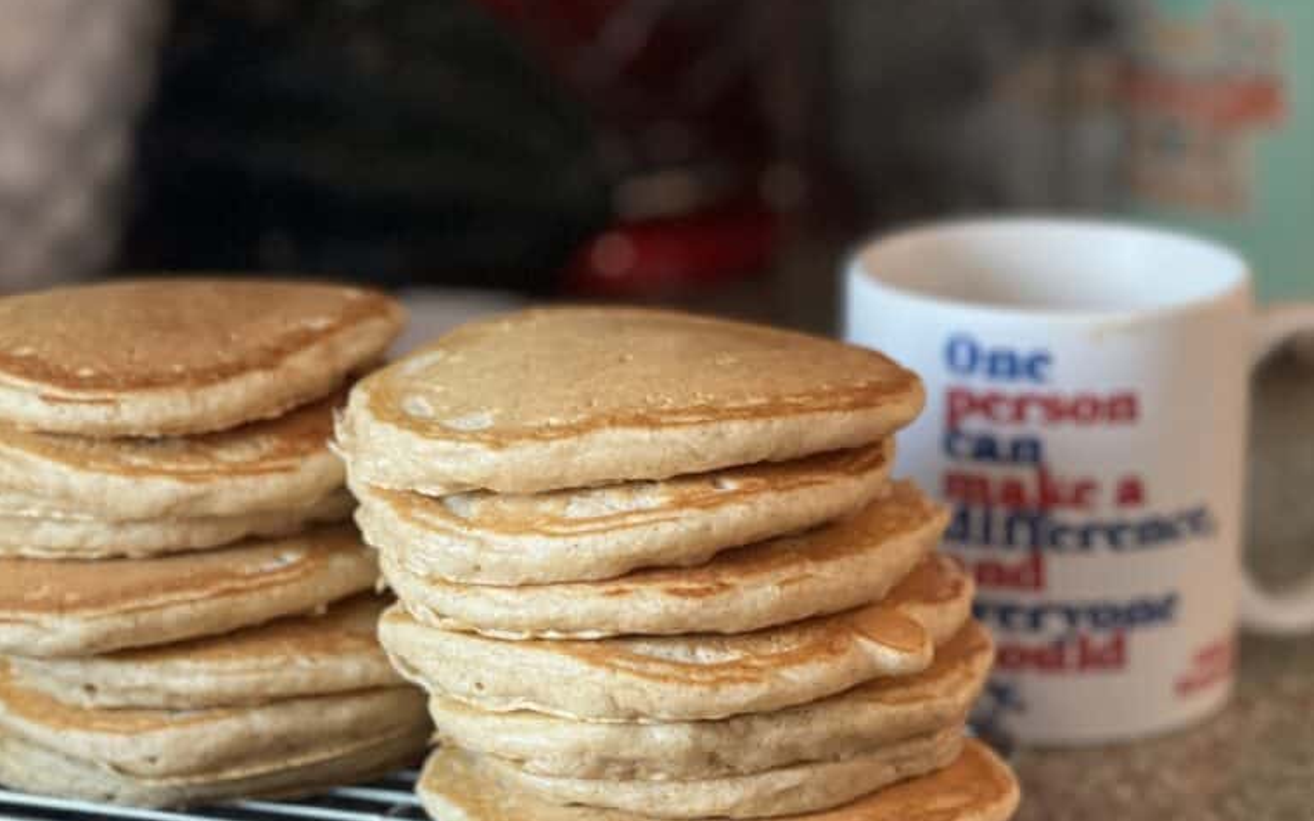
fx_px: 3939
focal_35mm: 110
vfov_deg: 11.8
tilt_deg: -19.0
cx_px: 660
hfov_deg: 18.9
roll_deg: +0.3
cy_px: 683
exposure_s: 1/40
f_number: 2.8
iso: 250
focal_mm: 9
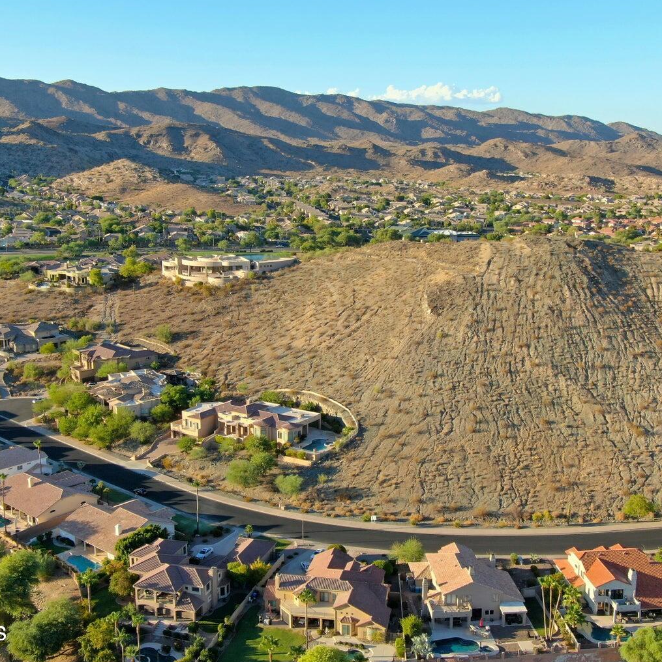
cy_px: 330
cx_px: 339
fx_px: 952
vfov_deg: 38.3
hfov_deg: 38.3
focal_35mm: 44
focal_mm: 6.35
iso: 100
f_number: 3.4
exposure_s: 1/40
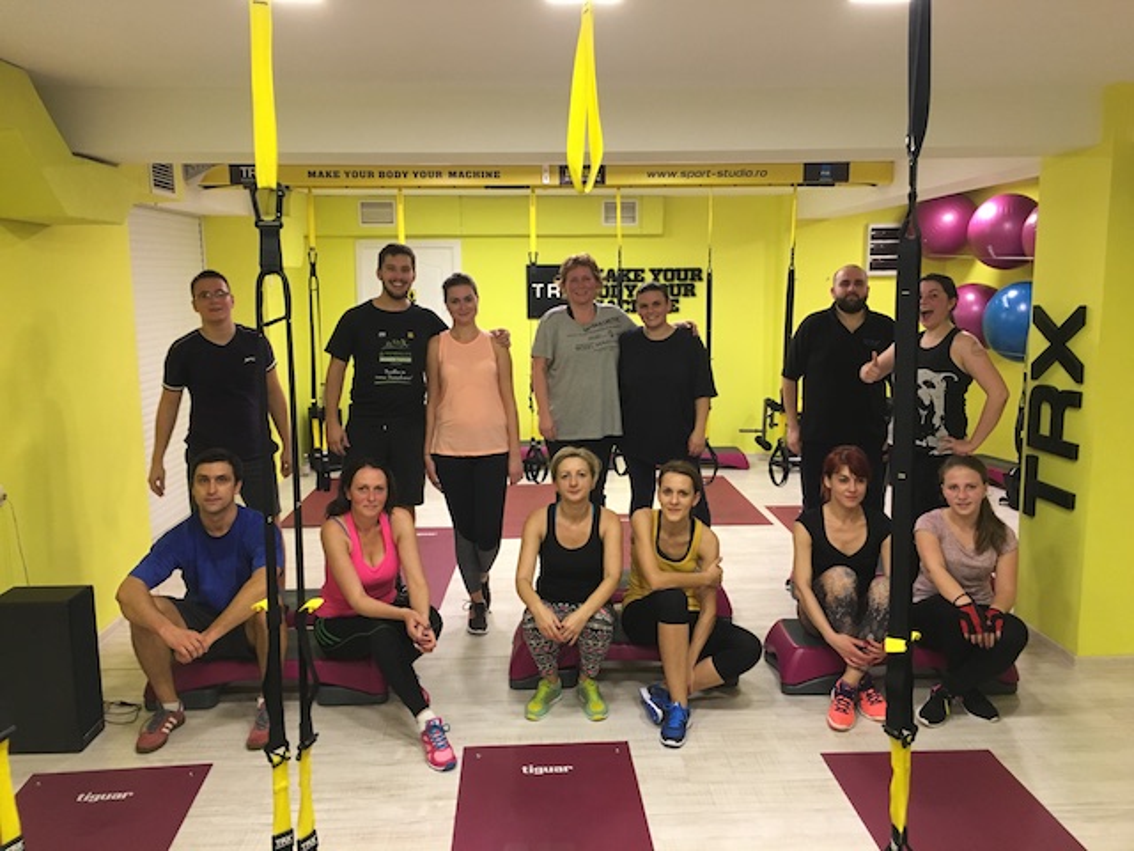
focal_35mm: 29
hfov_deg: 61.7
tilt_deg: -7.9
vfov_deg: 48.2
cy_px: 426
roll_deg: +0.8
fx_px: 950
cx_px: 567
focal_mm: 4.15
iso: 160
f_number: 2.2
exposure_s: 1/33
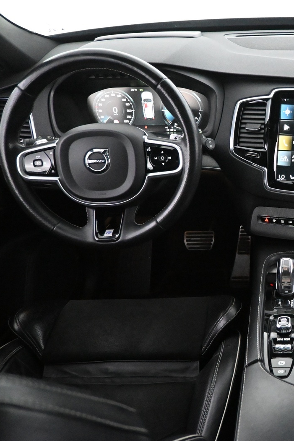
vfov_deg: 51.9
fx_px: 453
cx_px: 321
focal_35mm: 37
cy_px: 224
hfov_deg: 31.9
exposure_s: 1/60
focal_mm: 16
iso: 9000
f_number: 3.5
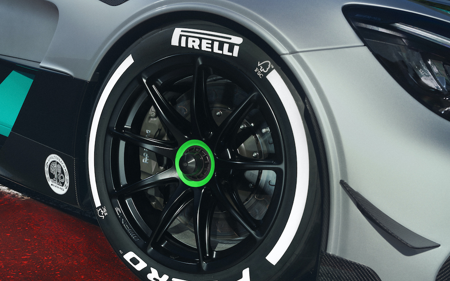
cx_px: 189
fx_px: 540
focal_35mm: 44
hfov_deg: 45.1
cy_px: 162
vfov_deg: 29.2
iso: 100
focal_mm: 34
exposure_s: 1/250
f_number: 6.3
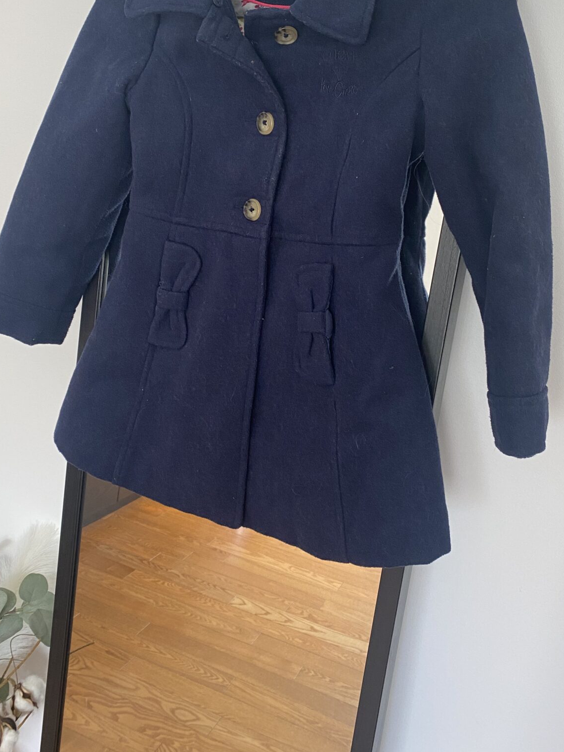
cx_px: 262
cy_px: 297
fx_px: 760
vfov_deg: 52.2
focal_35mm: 35
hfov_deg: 40.7
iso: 125
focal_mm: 4.25
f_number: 1.8
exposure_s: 1/80
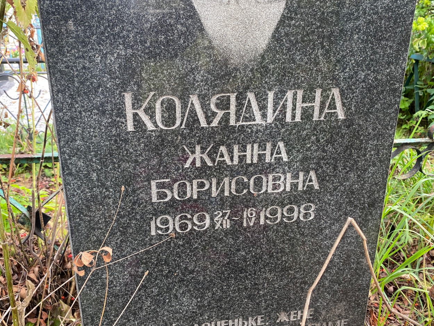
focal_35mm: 30
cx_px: 200
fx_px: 376
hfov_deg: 59.9
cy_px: 158
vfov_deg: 46.8
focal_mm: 4.25
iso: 40
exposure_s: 1/121
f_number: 1.8
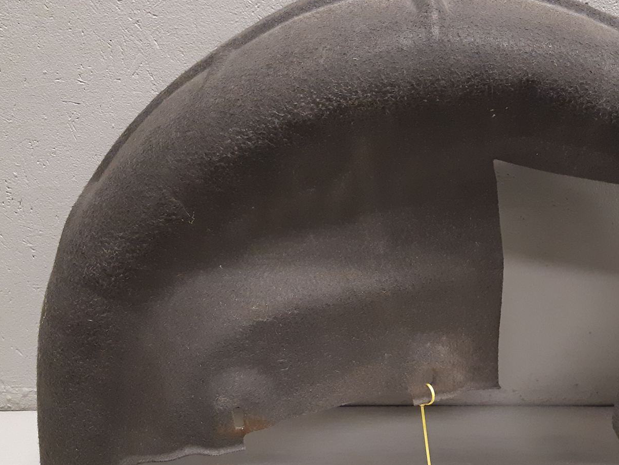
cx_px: 414
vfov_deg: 32.9
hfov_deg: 42.3
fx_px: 787
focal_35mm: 44
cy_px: 235
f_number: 1.7
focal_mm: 3.93
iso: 250
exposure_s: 1/50
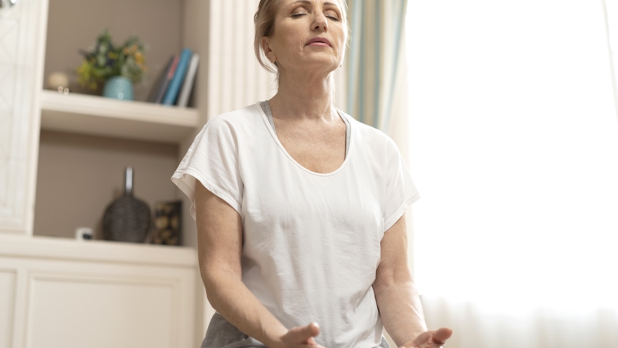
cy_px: 177
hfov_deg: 36.0
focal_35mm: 58
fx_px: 950
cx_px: 308
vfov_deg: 20.7
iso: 800
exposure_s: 1/100
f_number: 2.5
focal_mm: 55
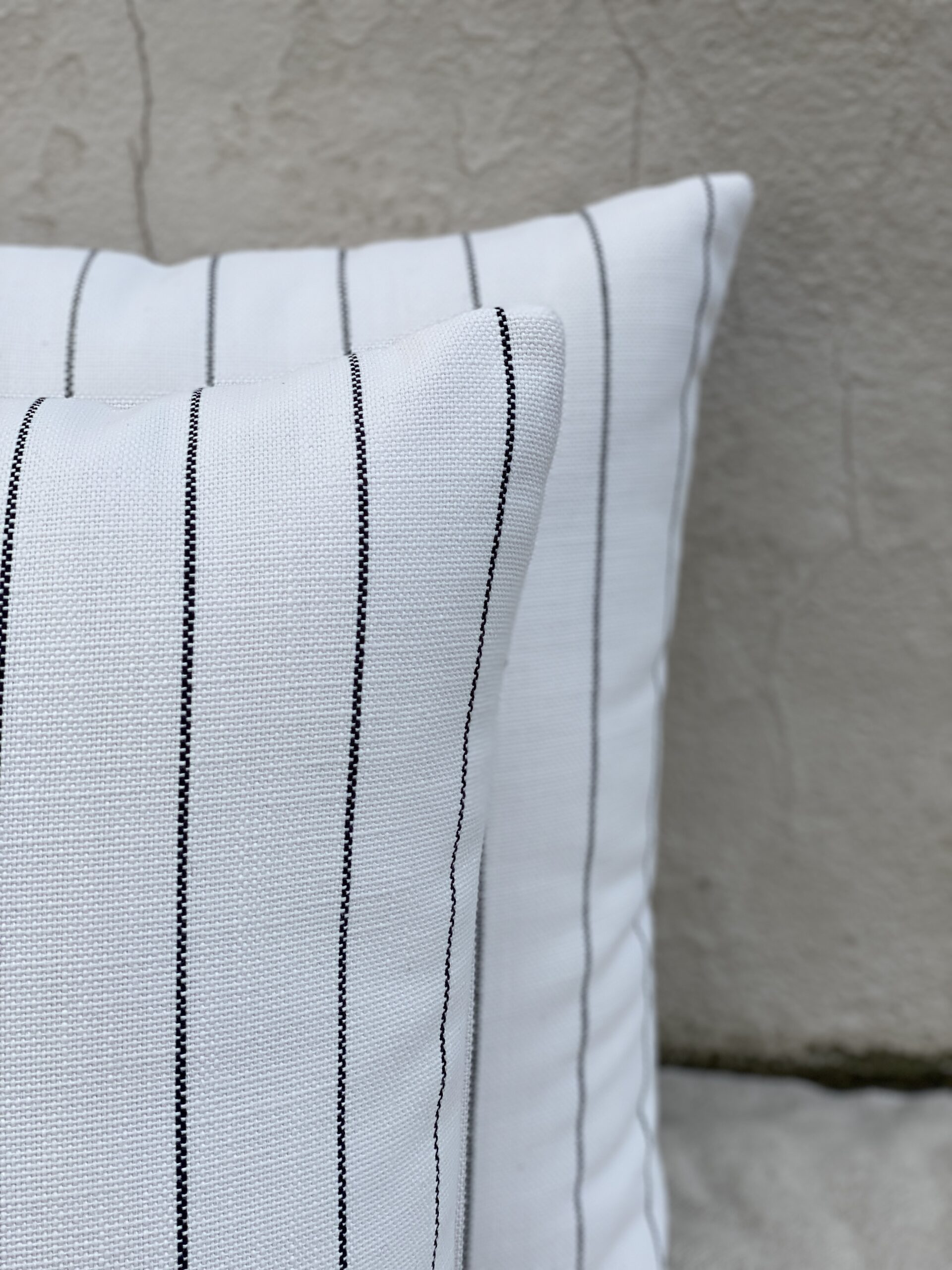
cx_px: 476
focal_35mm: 52
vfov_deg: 36.8
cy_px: 635
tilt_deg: -24.2
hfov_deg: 28.0
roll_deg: -2.7
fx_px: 1907
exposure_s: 1/444
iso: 20
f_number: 2
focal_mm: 6
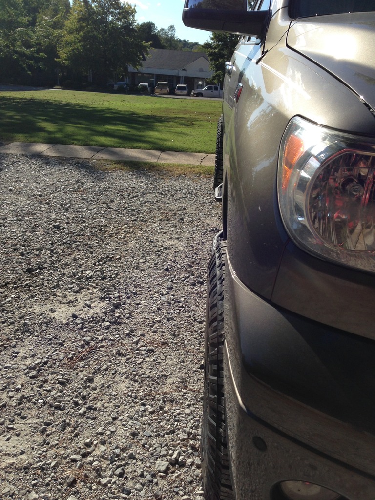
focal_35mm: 33
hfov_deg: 42.9
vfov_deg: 55.4
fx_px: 477
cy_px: 250
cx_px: 188
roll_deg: -3.7
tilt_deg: -19.0
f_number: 2.4
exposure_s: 1/1642
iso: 50
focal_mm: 4.12
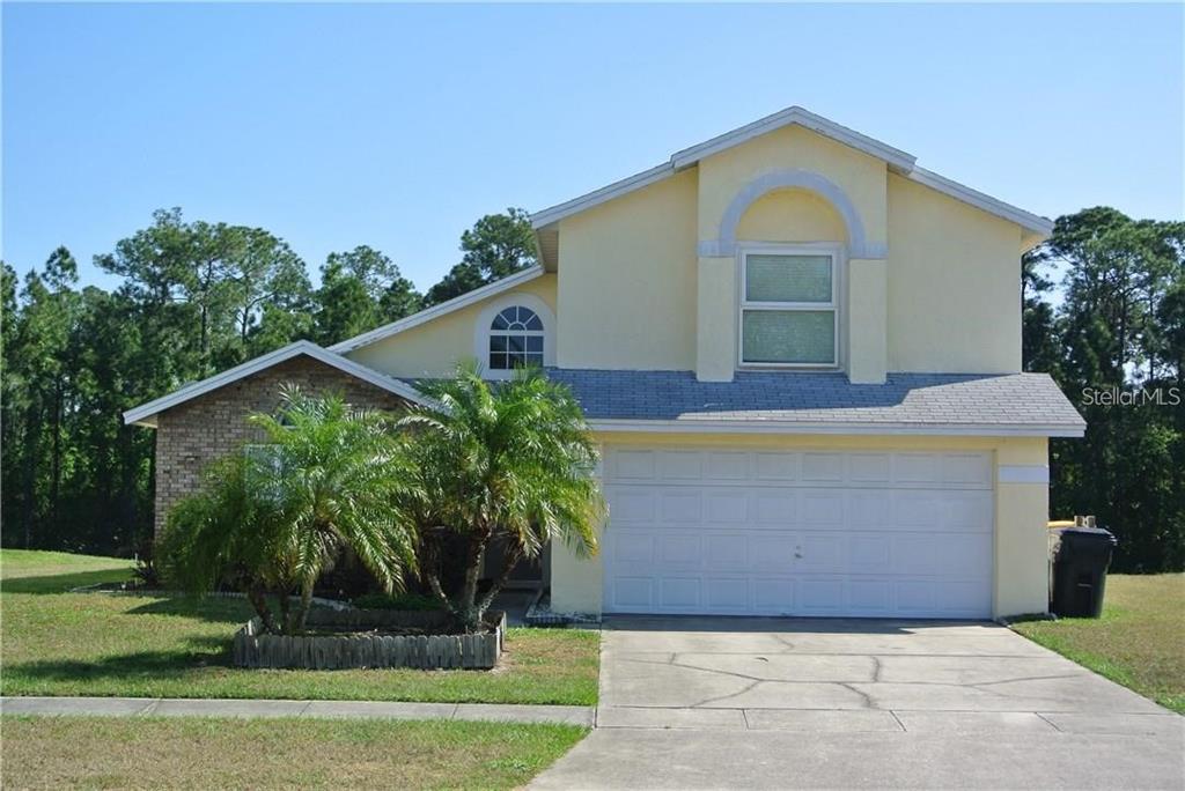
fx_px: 1778
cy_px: 396
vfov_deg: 25.1
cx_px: 592
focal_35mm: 54
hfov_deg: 36.9
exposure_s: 1/500
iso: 100
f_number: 5
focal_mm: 20.3
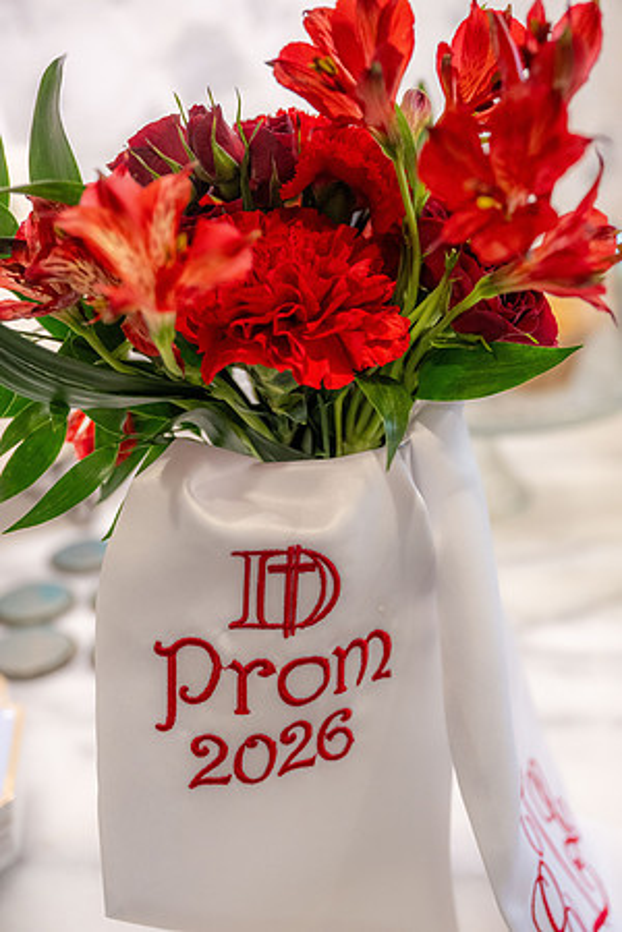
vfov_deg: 48.5
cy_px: 466
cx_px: 311
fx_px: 1037
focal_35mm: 40
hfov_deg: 33.4
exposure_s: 1/160
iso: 1600
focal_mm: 40
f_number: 4
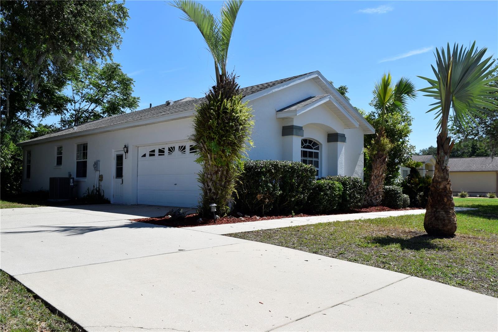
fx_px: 436
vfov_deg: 41.7
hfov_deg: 59.5
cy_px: 166
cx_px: 249
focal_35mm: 32
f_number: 10
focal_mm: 21
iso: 200
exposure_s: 1/400
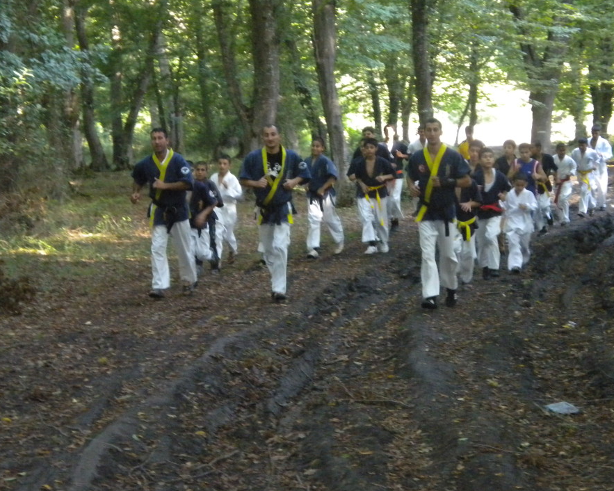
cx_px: 316
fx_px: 1399
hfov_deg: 24.8
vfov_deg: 19.9
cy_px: 247
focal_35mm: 77
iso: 800
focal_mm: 12.3
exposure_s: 1/60
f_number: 4.6
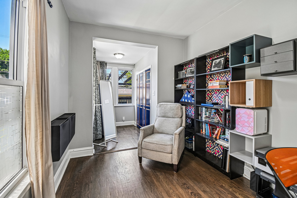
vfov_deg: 77.3
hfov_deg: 100.4
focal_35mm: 15
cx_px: 148
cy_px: 99
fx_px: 124
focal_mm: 10
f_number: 8
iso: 220
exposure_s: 1/15
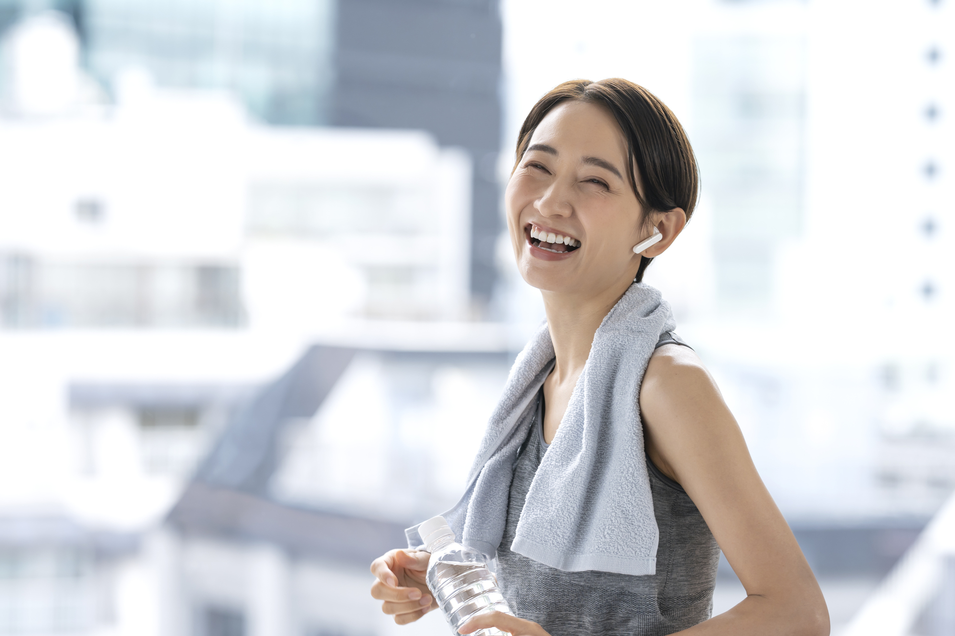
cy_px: 318
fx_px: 3581
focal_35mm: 135
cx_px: 478
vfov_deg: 10.2
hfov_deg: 15.2
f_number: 4
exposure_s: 1/200
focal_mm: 135
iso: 160
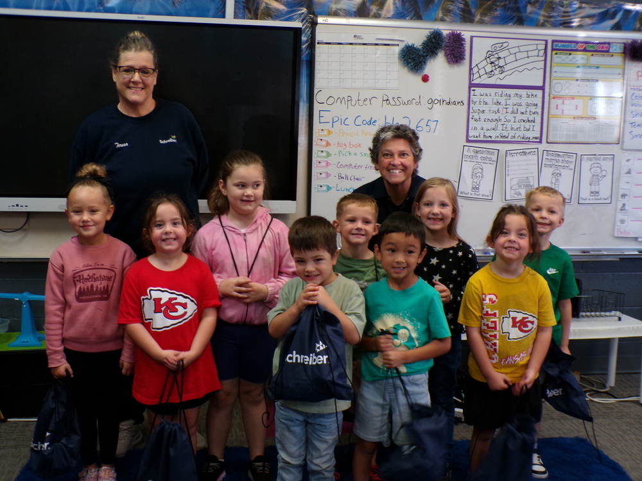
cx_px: 321
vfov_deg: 38.7
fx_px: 686
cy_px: 240
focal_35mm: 37
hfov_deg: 50.1
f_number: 3.3
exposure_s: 1/17
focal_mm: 6.6
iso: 273
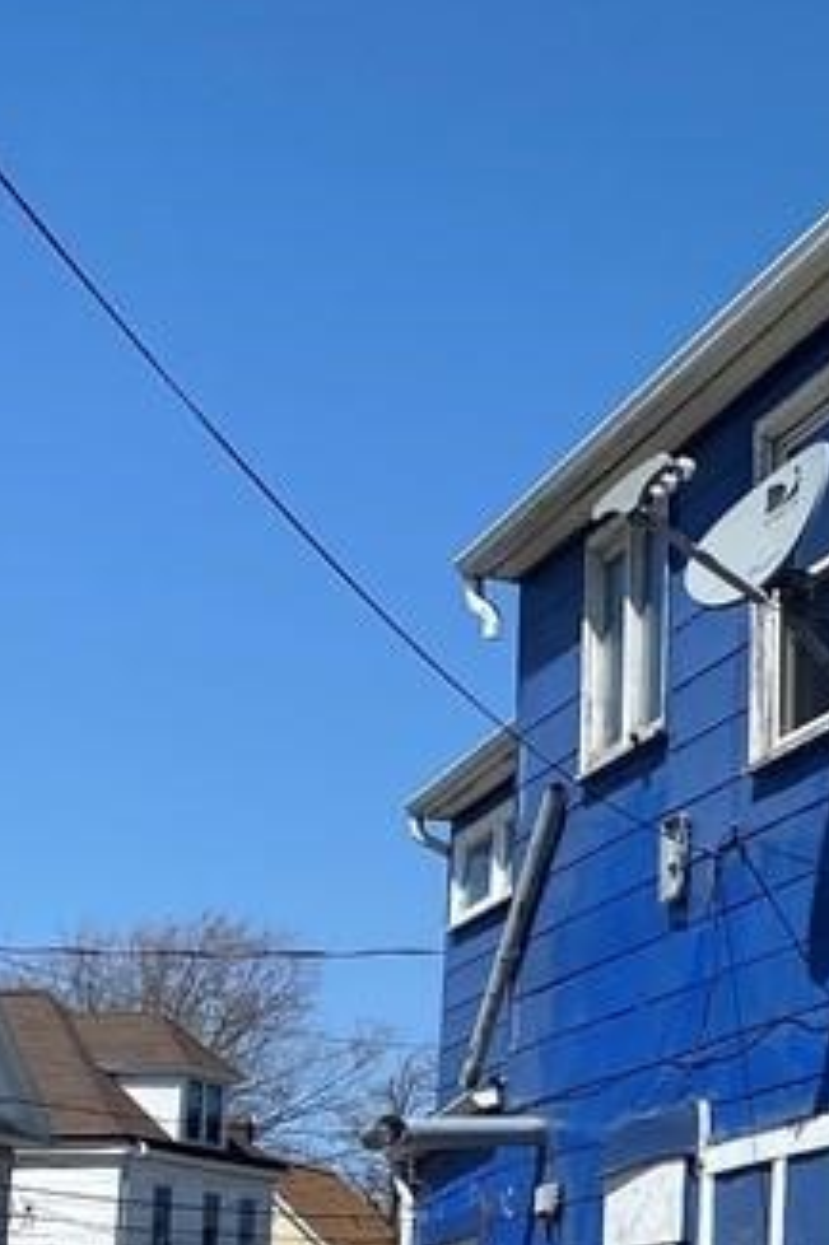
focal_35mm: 85
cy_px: 1023
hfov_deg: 13.4
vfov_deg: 23.5
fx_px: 2939
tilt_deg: +8.6
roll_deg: +0.5
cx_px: 1731
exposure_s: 1/4444
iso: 32
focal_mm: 4.25
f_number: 1.8
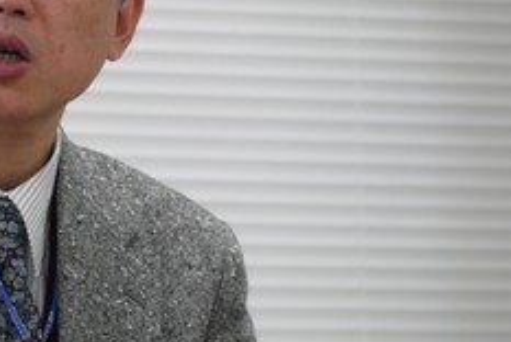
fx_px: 9124
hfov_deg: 3.2
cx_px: 4
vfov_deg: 2.1
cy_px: 128
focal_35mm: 642
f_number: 5.2
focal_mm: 144
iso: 400
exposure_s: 1/50
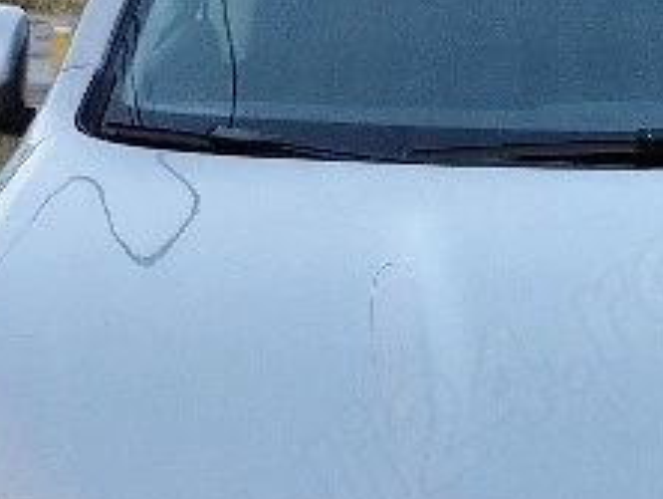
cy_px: 495
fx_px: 2416
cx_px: 594
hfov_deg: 15.4
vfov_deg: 11.7
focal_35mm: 126
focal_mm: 4.27
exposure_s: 1/50
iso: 113
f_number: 1.8
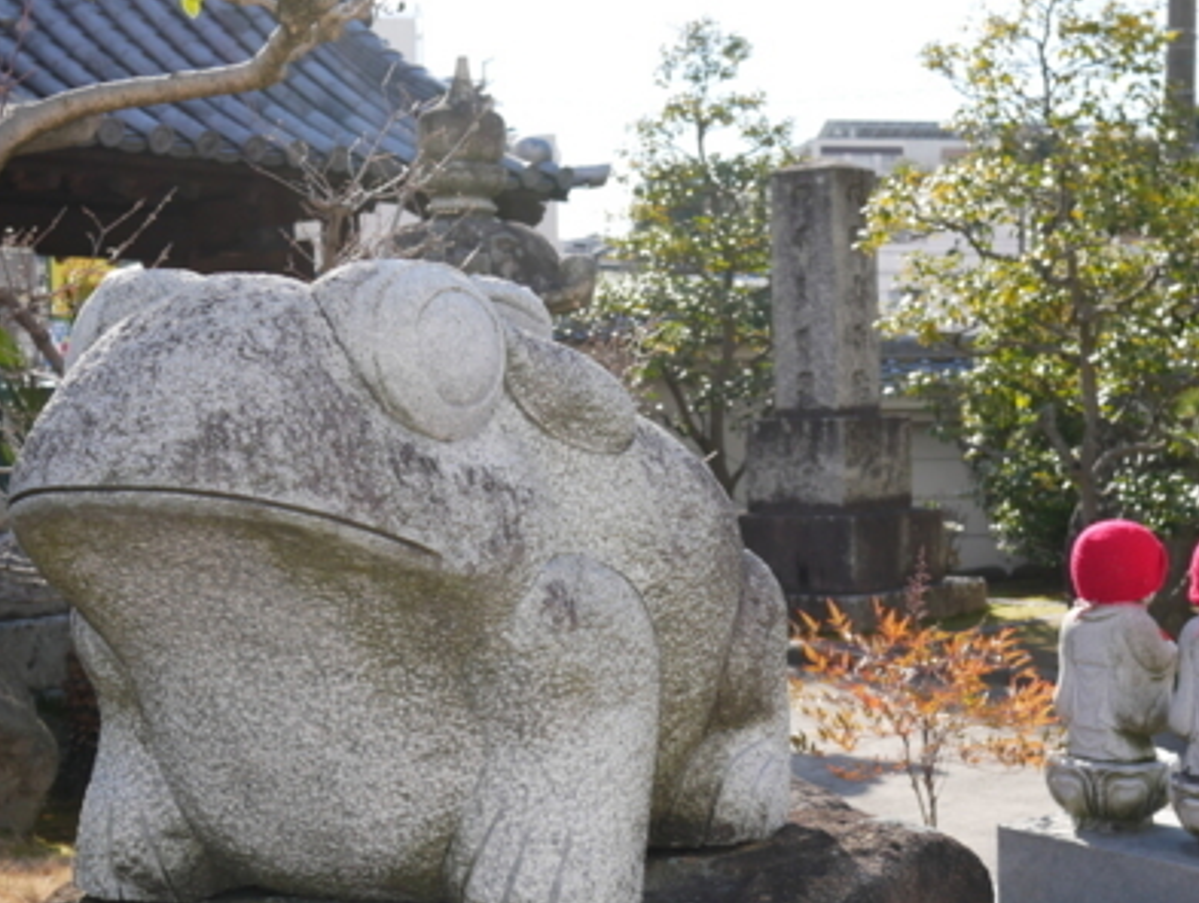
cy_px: 532
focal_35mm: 61
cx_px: 711
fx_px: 2116
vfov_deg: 24.1
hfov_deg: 31.6
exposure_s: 1/640
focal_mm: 20
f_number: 4
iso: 200
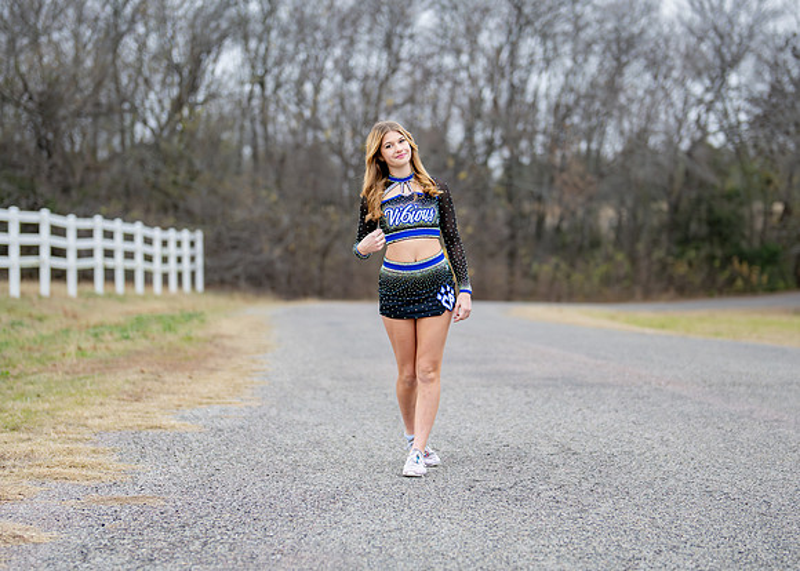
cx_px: 405
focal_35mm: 86
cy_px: 268
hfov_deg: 23.2
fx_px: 1948
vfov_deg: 16.7
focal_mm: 50
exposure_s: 1/1000
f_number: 1.2
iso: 500
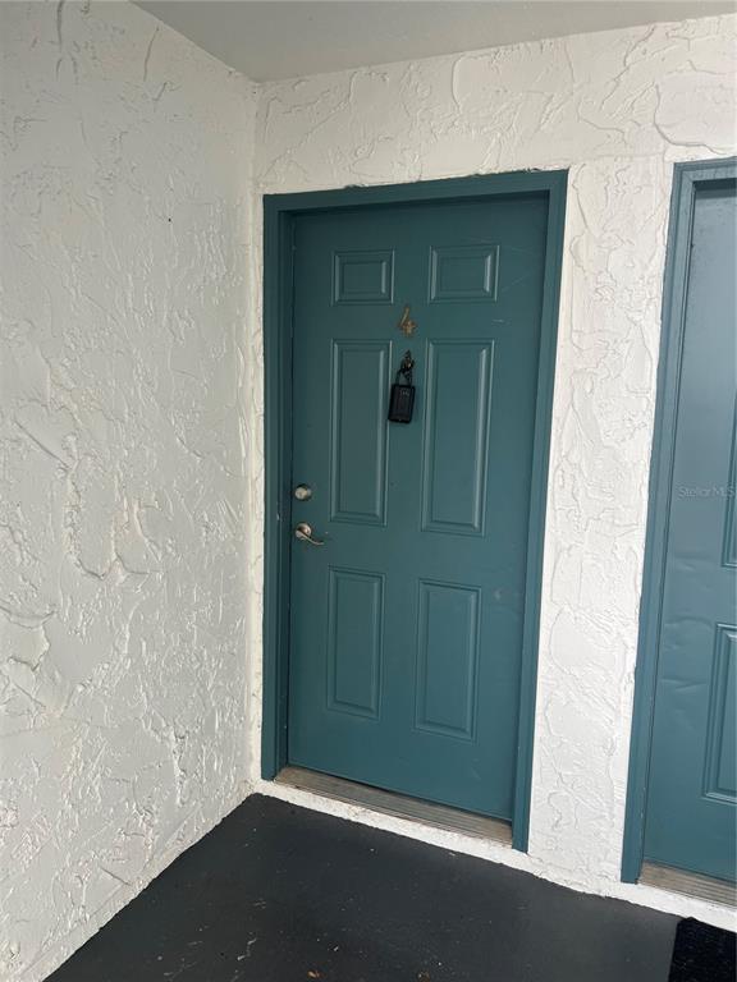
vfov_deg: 67.3
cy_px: 491
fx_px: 738
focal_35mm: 26
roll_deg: -0.1
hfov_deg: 53.1
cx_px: 368
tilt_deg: -8.6
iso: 64
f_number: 1.5
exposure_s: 1/121
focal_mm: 5.7
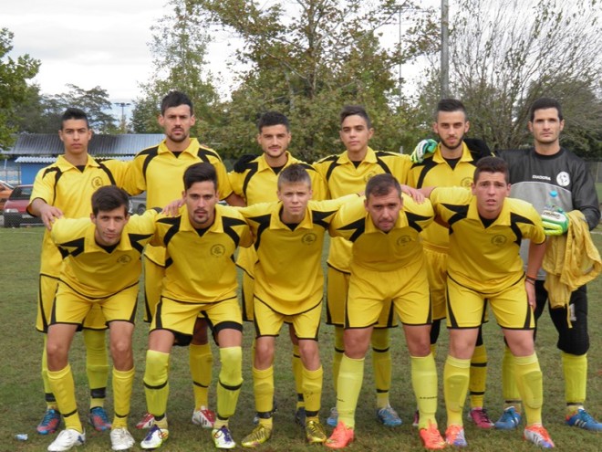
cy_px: 226
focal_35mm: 80
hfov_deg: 24.4
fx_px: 1391
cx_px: 301
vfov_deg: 18.4
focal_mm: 14.4
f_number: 5.5
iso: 50
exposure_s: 1/80
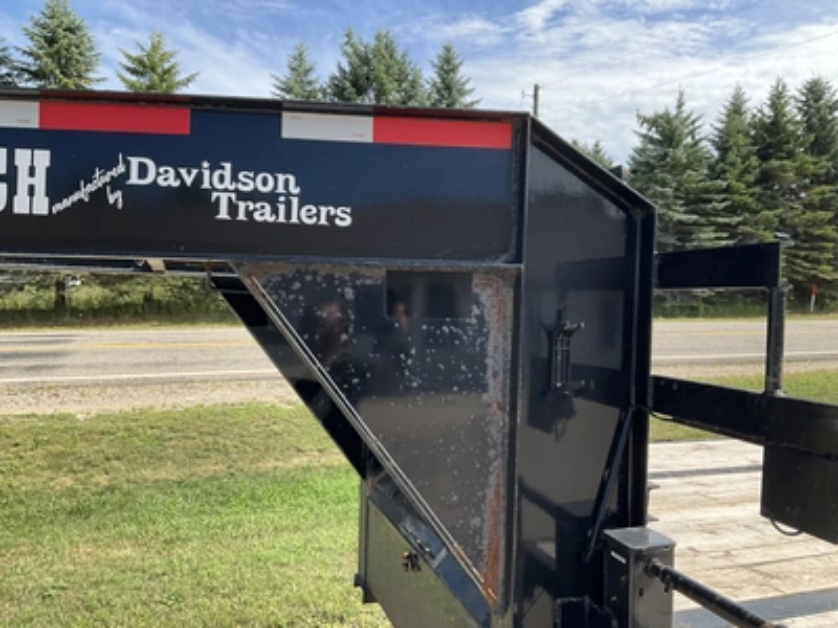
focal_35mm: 29
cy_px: 314
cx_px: 419
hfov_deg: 61.7
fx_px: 702
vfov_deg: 48.2
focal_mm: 3
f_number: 1.8
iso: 25
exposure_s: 1/739
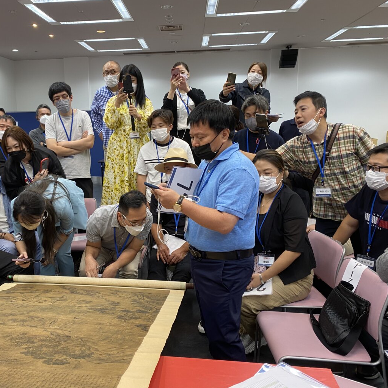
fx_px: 393
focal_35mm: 31
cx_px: 133
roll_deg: +1.0
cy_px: 194
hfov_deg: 51.7
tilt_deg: -11.3
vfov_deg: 52.5
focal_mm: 4.25
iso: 80
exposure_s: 1/60
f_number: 1.8
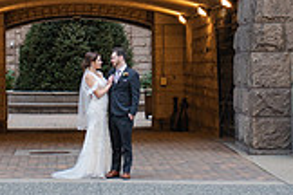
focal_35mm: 146
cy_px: -56
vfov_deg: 9.2
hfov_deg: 14.1
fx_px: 1188
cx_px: 132
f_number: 3.5
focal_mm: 35
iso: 1000
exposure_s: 1/320
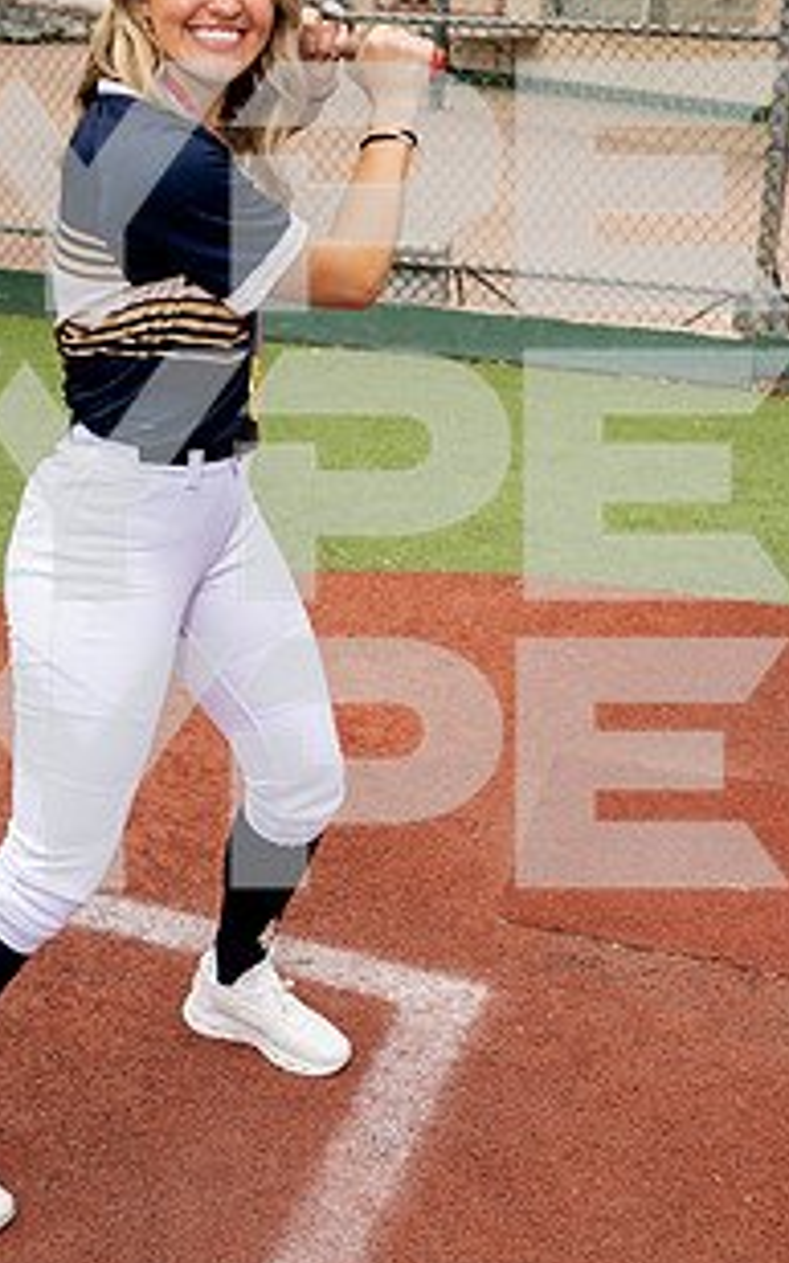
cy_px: 478
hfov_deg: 24.6
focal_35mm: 52
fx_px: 1790
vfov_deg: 38.6
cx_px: 192
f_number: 5
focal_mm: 35
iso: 100
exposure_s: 1/250
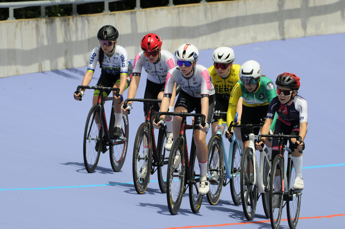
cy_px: 114
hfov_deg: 6.9
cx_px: 172
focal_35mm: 300
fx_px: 2871
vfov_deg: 4.6
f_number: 5.6
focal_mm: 200
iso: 220
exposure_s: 1/1250
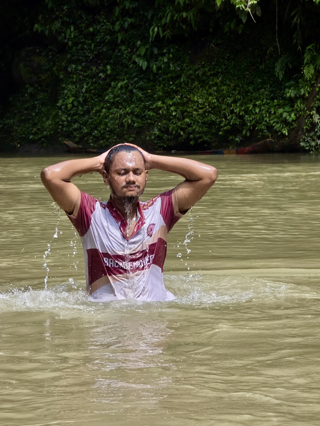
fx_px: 1639
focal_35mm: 133
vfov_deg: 14.8
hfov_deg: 11.1
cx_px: 145
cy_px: 219
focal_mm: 18.6
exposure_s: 1/518
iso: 64
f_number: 3.4
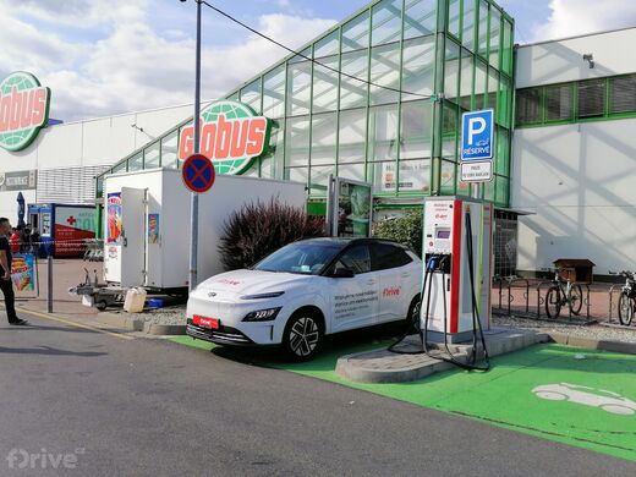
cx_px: 318
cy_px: 238
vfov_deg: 44.2
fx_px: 588
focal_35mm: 32
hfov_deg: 56.8
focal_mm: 5.3
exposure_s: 1/1433
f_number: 1.8
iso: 50
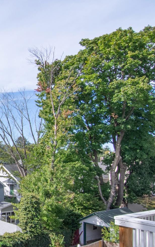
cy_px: 139
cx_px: -61
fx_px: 237
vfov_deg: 55.1
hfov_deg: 27.9
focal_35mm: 35
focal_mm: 11
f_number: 14
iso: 640
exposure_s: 1/400
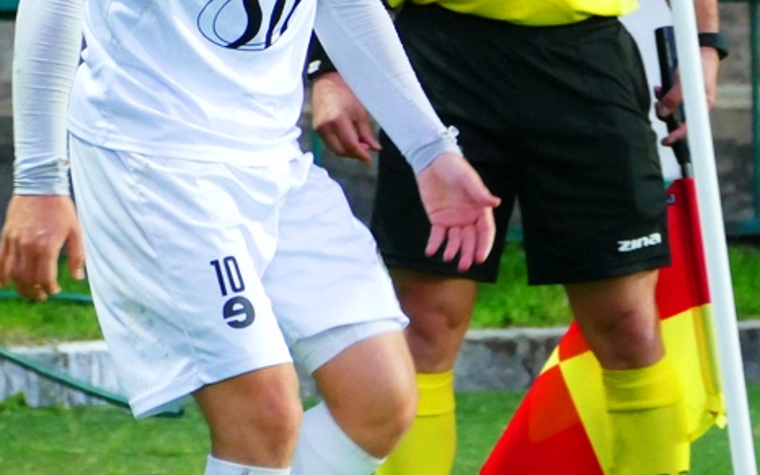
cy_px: -12
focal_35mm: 702
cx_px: 752
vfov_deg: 1.9
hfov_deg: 3.0
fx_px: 14537
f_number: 4
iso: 1600
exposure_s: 1/250
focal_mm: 101.88
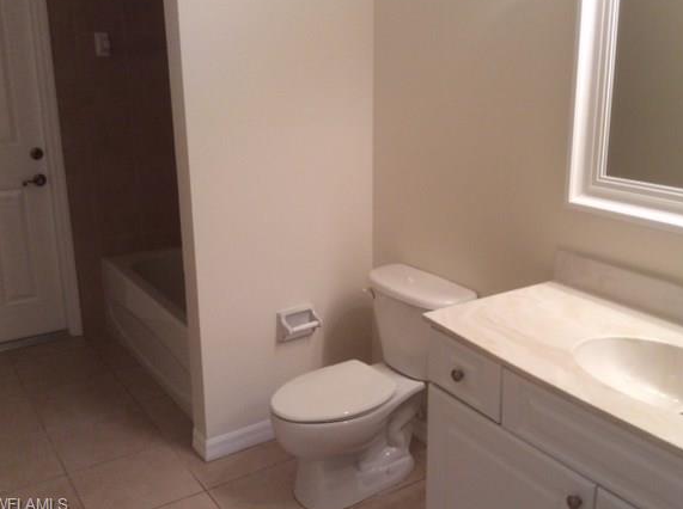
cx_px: 362
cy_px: 231
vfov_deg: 38.5
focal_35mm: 37
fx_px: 729
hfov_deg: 50.2
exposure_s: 1/24
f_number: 2.4
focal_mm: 3.3
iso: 64
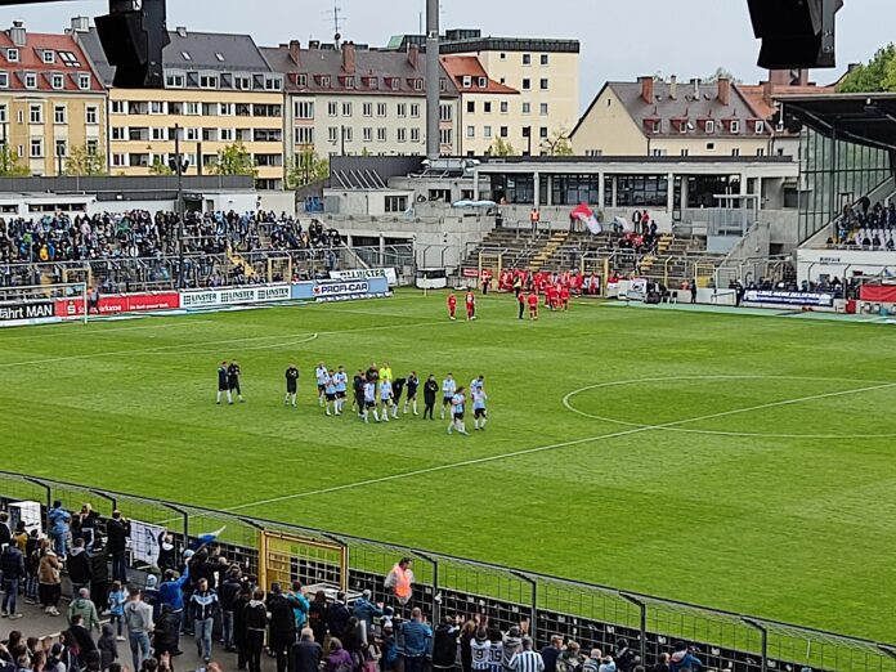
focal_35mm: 74
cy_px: 336
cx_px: 448
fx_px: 1915
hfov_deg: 26.3
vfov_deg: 19.9
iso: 50
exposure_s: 1/643
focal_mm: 4.71
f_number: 1.79
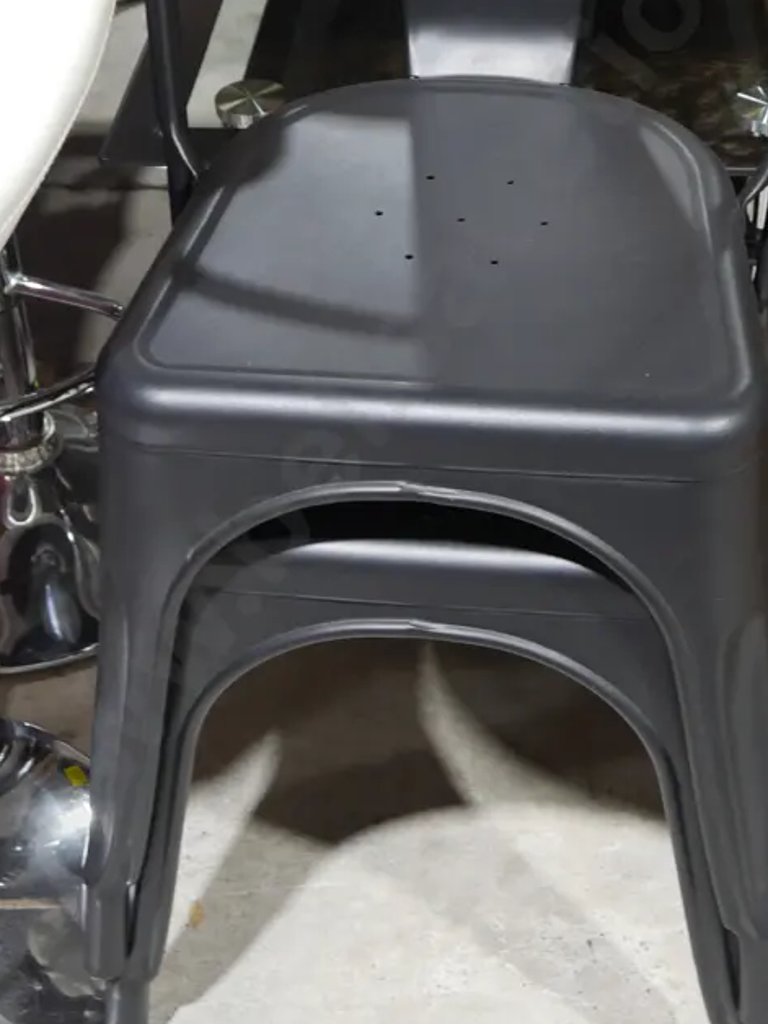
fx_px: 1834
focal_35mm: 62
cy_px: 205
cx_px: 514
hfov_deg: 23.5
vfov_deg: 30.4
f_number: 4.5
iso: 800
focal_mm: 19
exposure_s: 1/60
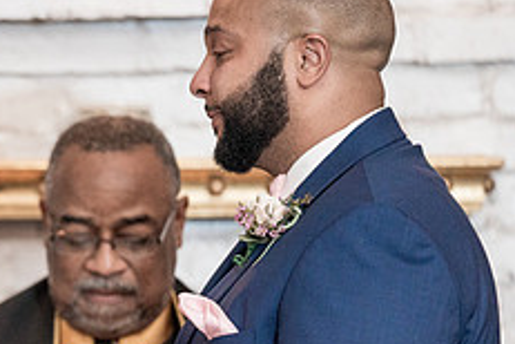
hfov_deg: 3.9
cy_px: 302
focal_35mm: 532
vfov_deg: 2.6
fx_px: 7610
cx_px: 8
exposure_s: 1/200
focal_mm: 200
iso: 2000
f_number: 2.8
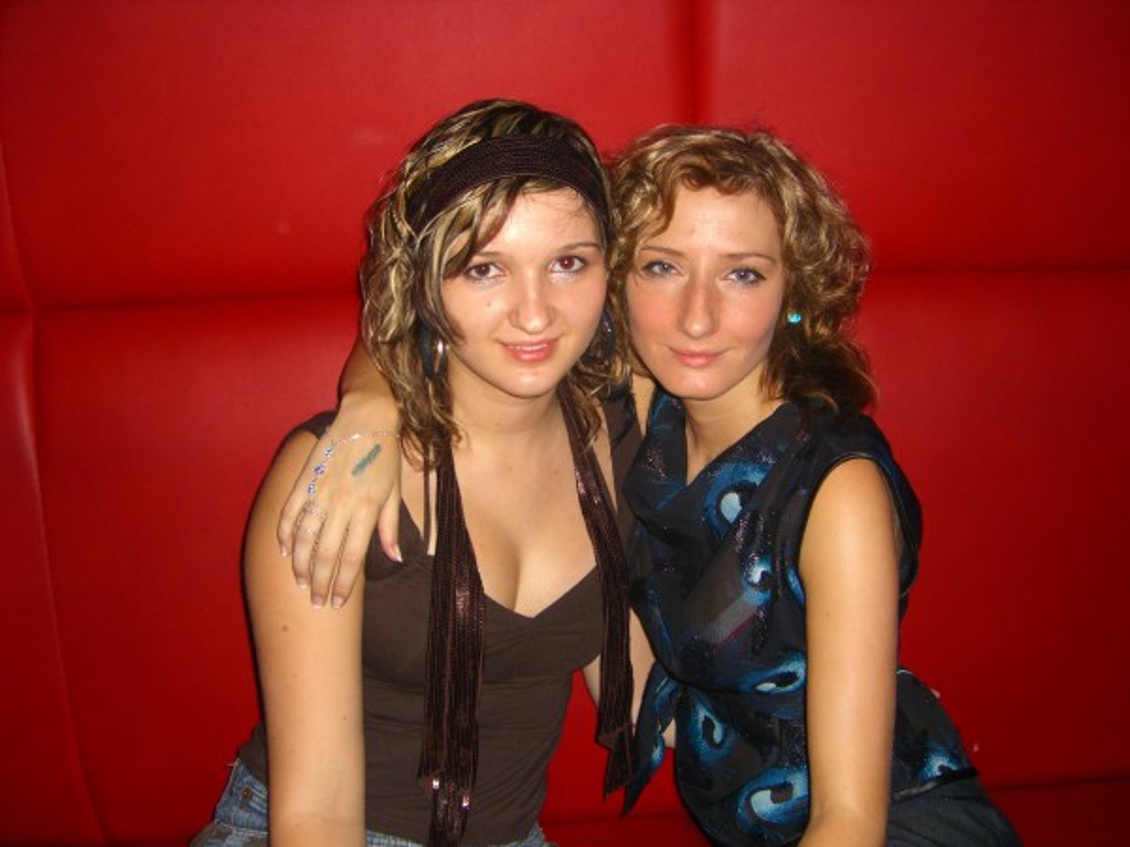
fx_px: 1240
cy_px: 424
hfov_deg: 49.0
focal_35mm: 38
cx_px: 565
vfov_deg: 37.7
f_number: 2.8
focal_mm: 7.9
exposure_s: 1/60
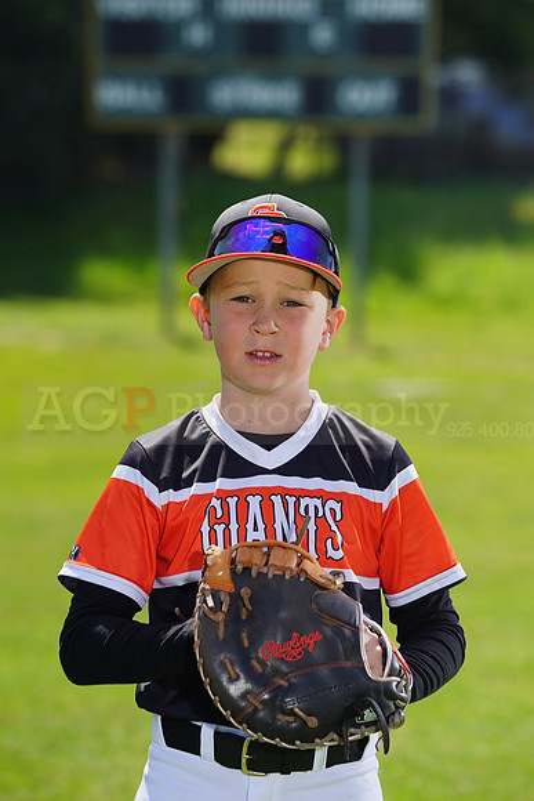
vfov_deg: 8.8
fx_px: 5225
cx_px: 267
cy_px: 400
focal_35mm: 235
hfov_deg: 5.9
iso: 100
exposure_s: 1/250
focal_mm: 235
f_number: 8
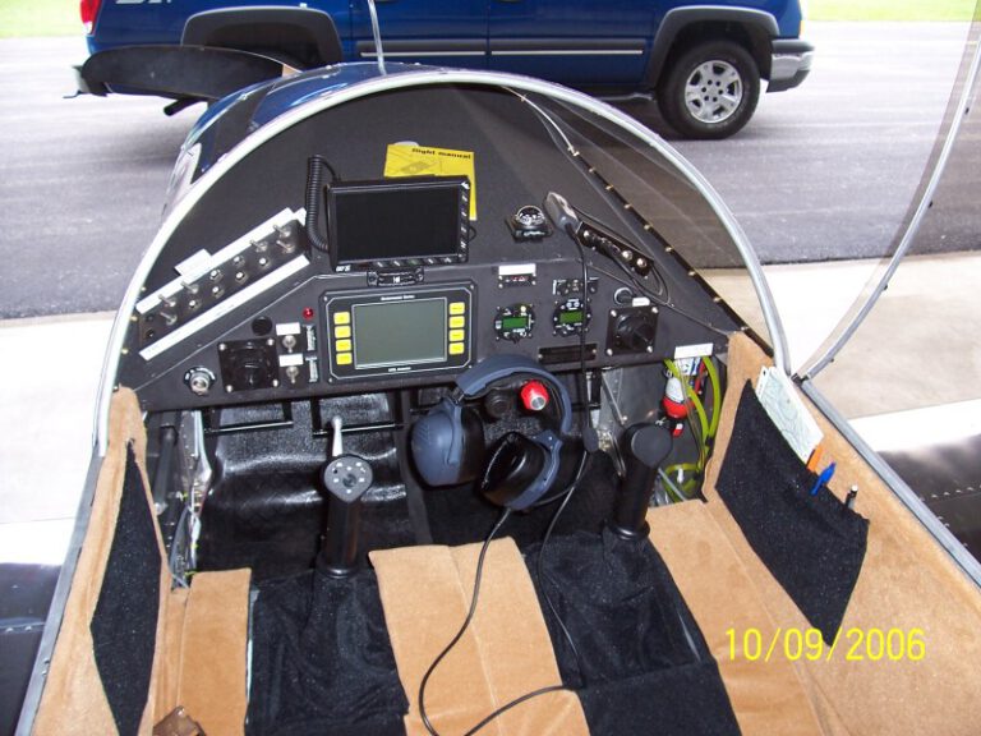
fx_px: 964
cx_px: 490
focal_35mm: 34
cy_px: 368
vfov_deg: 41.8
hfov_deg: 54.0
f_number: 2.7
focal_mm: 5.6
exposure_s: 1/60
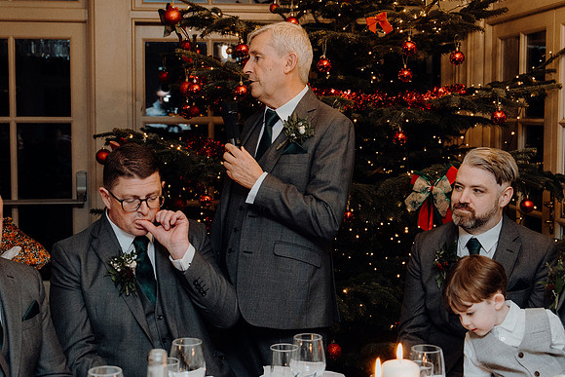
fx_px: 910
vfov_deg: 23.4
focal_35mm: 58
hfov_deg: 34.5
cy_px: 188
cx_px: 282
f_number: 3.5
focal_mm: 39
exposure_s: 1/160
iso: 2500
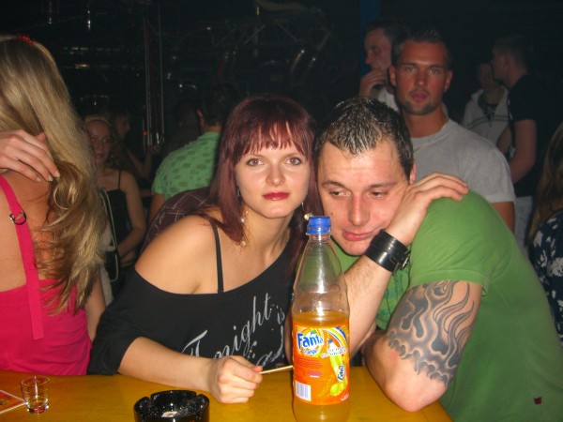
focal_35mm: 38
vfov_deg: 37.7
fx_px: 618
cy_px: 211
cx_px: 282
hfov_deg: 49.0
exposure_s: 1/60
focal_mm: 7.9
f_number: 2.8
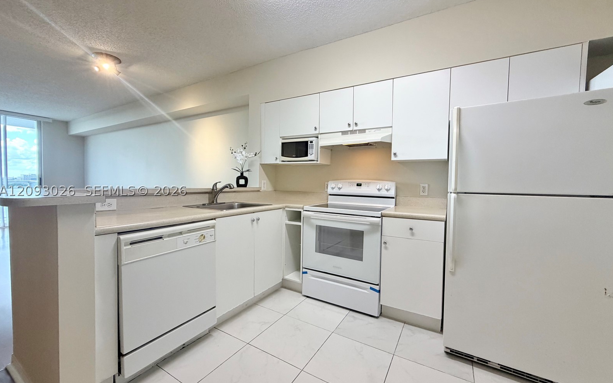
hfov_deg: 101.5
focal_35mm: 15
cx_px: 305
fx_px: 251
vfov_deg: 74.8
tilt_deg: -0.5
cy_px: 191
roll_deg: -1.3
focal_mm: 2.22
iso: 320
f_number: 2.2
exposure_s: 1/120
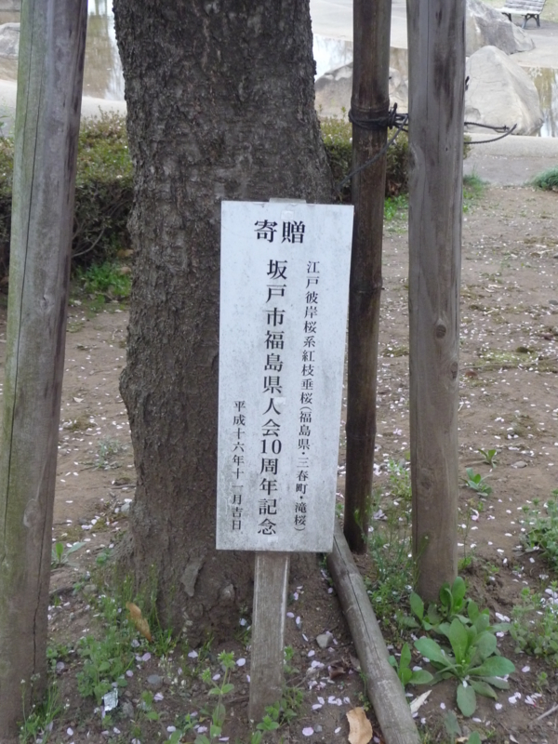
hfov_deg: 32.2
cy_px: 372
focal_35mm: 45
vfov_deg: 42.1
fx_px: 967
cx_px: 279
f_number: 4.1
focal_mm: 7.6
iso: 400
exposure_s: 1/10
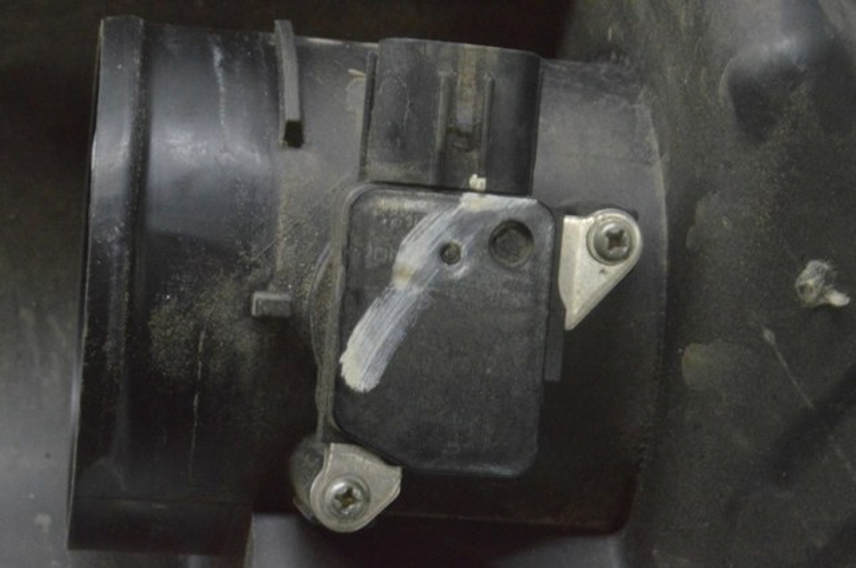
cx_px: 428
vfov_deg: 16.5
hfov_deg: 24.6
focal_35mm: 82
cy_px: 284
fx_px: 1959
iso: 6400
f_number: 20
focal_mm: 55
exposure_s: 1/15
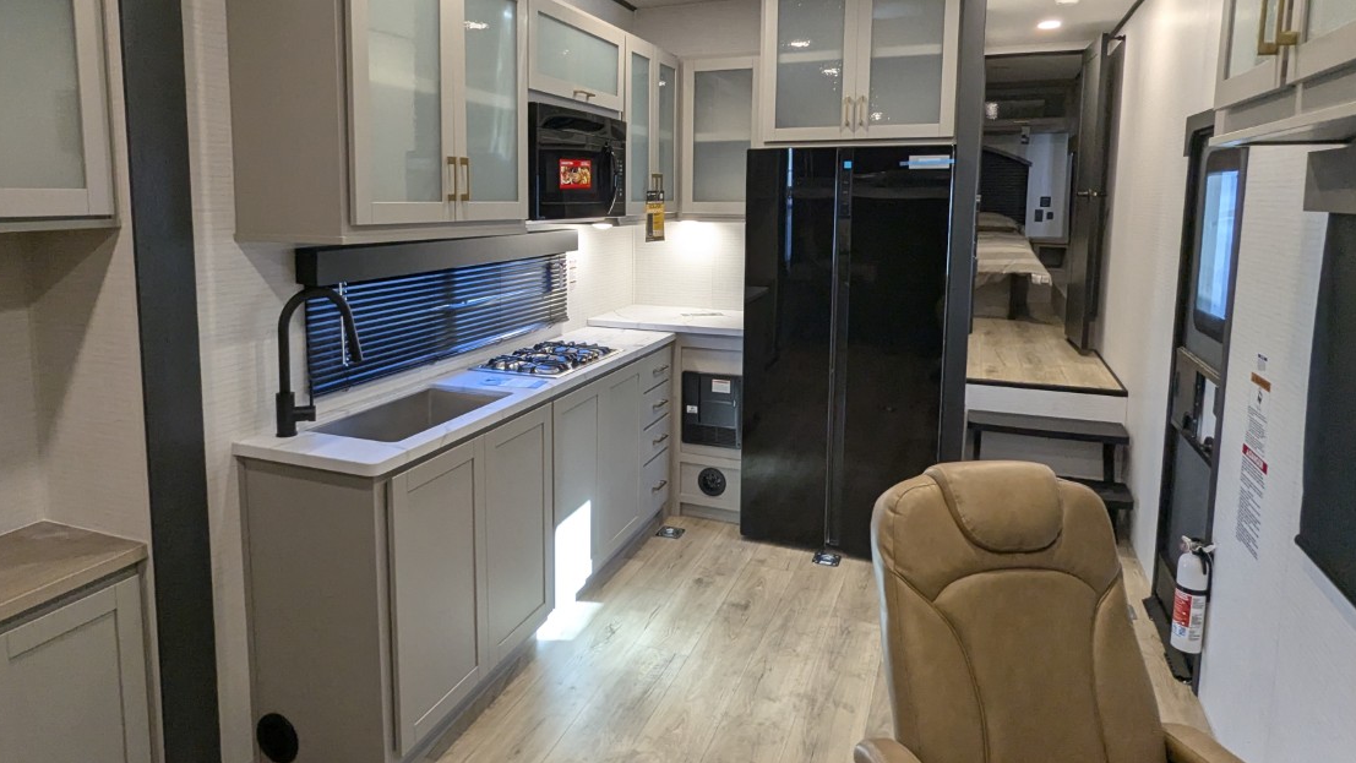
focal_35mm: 22
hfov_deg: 81.1
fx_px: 791
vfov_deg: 51.0
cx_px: 645
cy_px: 290
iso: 173
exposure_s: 1/73
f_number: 2.2
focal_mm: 2.35
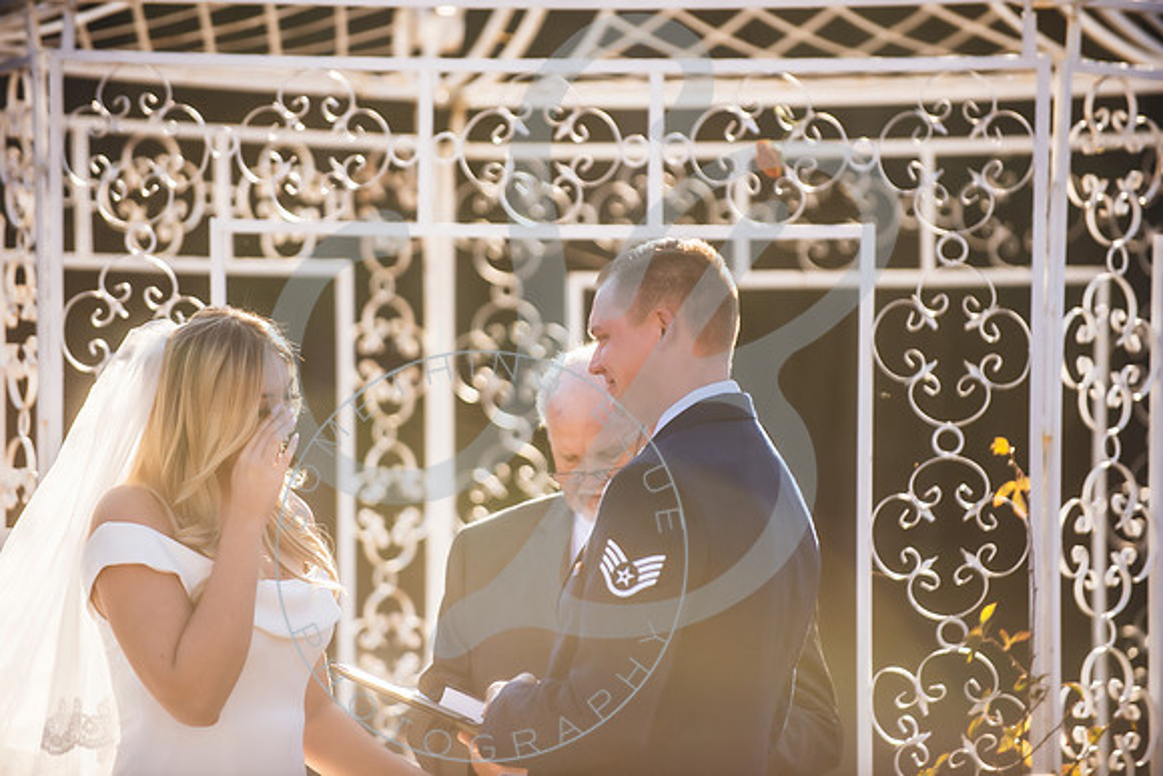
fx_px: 6499
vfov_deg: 6.8
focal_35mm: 201
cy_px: 388
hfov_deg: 10.2
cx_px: 583
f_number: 3.2
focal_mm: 200
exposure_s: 1/1250
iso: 200
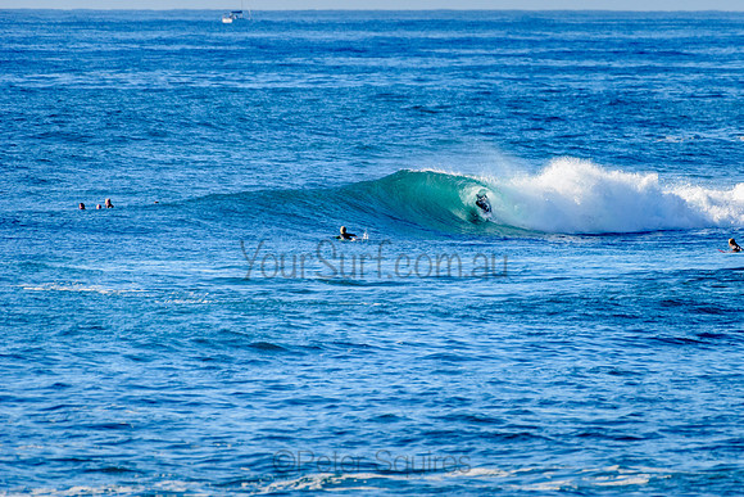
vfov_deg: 2.2
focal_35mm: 613
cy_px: 212
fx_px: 12675
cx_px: 456
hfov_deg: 3.4
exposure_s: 1/2000
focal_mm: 500
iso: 280
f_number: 5.6
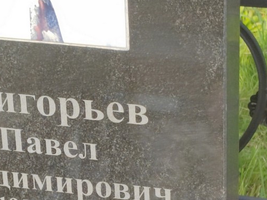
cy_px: 147
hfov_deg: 11.9
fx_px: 1281
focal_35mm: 166
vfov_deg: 8.9
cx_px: 70
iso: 100
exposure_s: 1/540
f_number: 1.9
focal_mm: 5.52
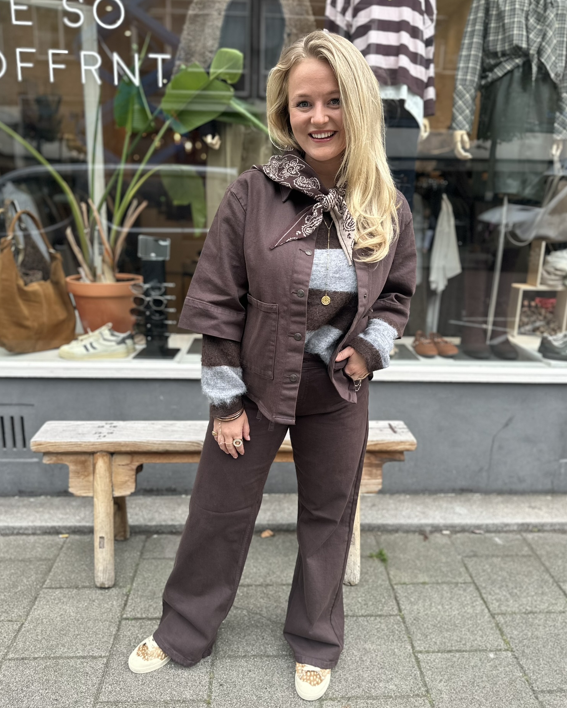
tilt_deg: -14.1
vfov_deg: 66.0
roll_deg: -1.9
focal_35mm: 26
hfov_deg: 54.9
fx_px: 545
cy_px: 343
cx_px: 288
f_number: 1.78
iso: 80
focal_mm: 6.86
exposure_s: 1/341
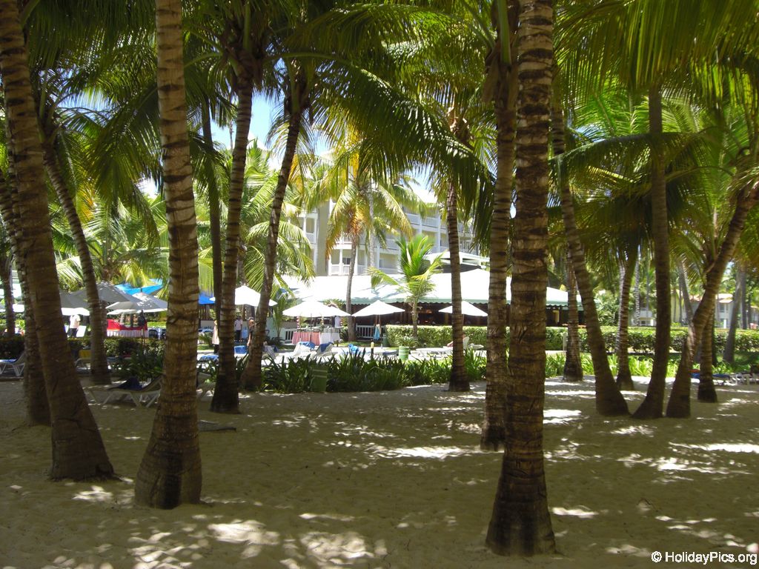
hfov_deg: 49.0
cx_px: 380
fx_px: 833
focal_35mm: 38
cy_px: 284
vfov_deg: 37.7
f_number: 2.7
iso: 64
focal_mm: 6.2
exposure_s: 1/400
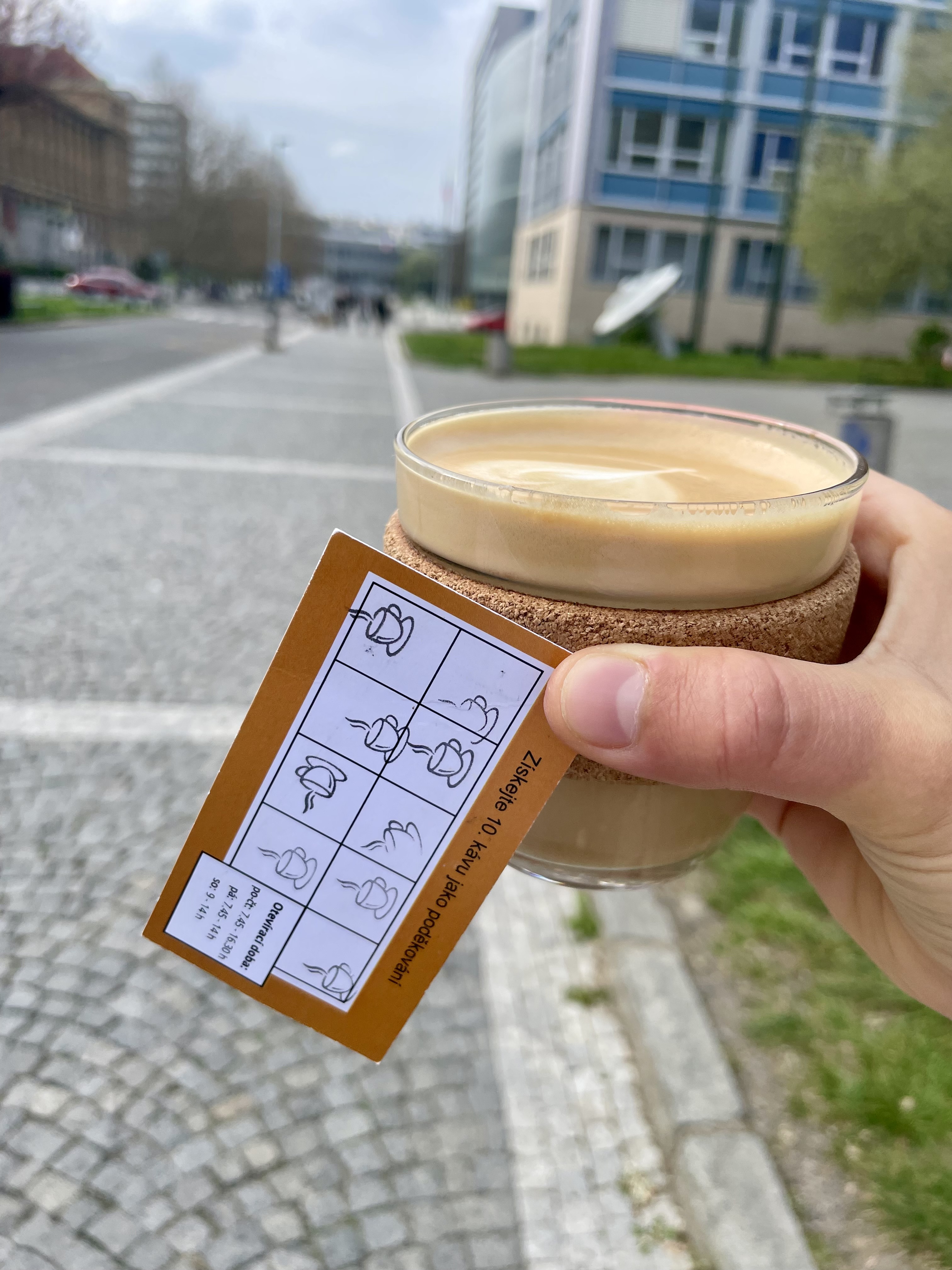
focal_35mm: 26
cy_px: 635
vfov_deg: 67.3
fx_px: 953
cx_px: 476
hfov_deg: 53.1
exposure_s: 1/2020
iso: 32
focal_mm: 4.2
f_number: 1.6
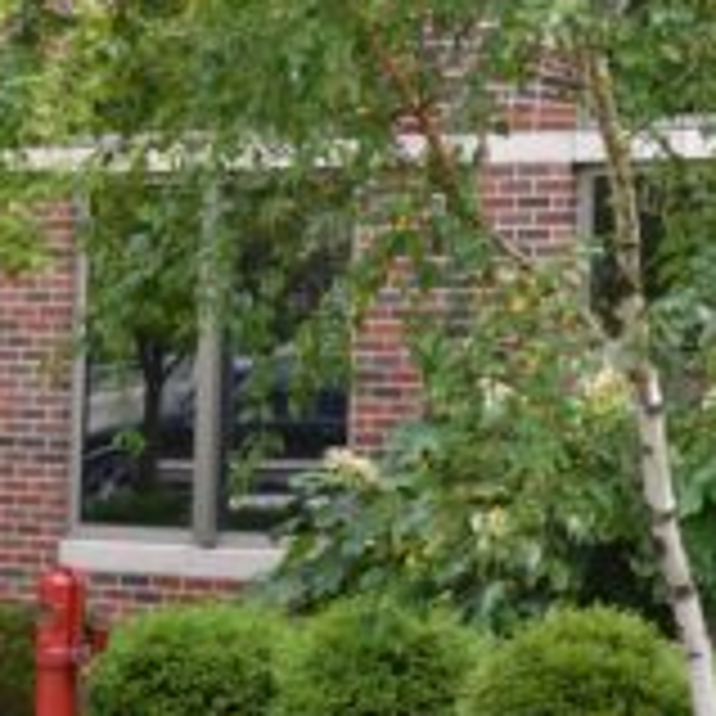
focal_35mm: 164
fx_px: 3838
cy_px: -162
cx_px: 684
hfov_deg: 10.6
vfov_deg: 10.5
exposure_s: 1/100
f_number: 6.3
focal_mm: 34
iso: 100
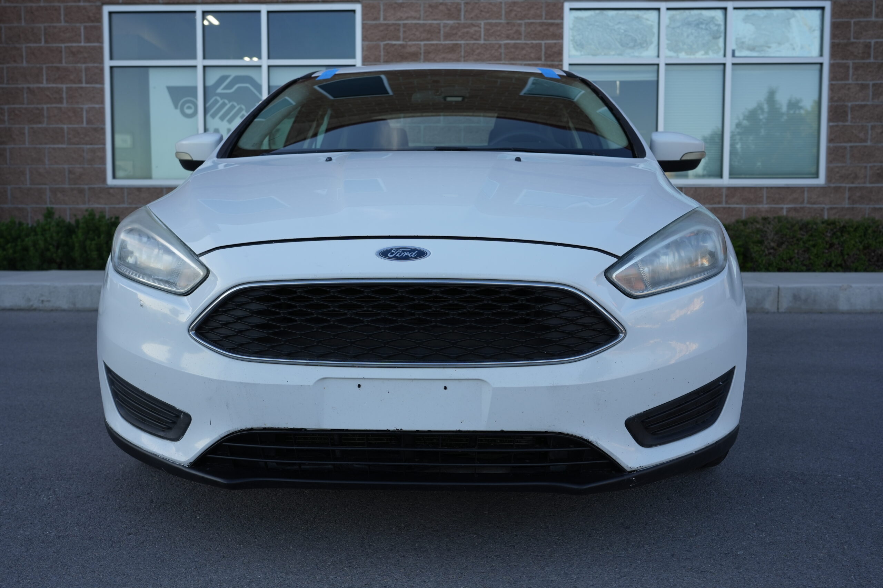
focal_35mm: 35
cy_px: 294
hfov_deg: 54.4
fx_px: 858
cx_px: 442
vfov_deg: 37.9
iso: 200
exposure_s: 1/160
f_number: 5.6
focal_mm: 35
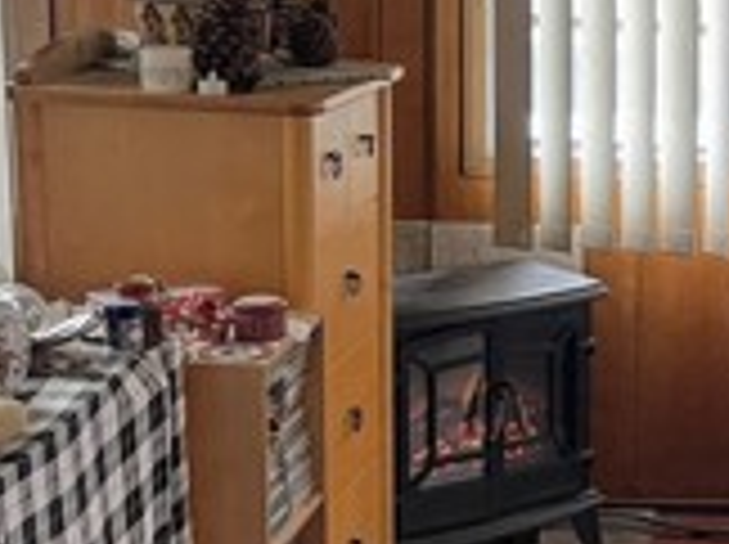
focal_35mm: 103
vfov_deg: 14.3
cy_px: 265
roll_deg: -3.3
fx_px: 2166
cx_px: 1044
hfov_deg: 17.5
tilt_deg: -12.9
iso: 125
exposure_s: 1/60
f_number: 1.6
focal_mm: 5.1
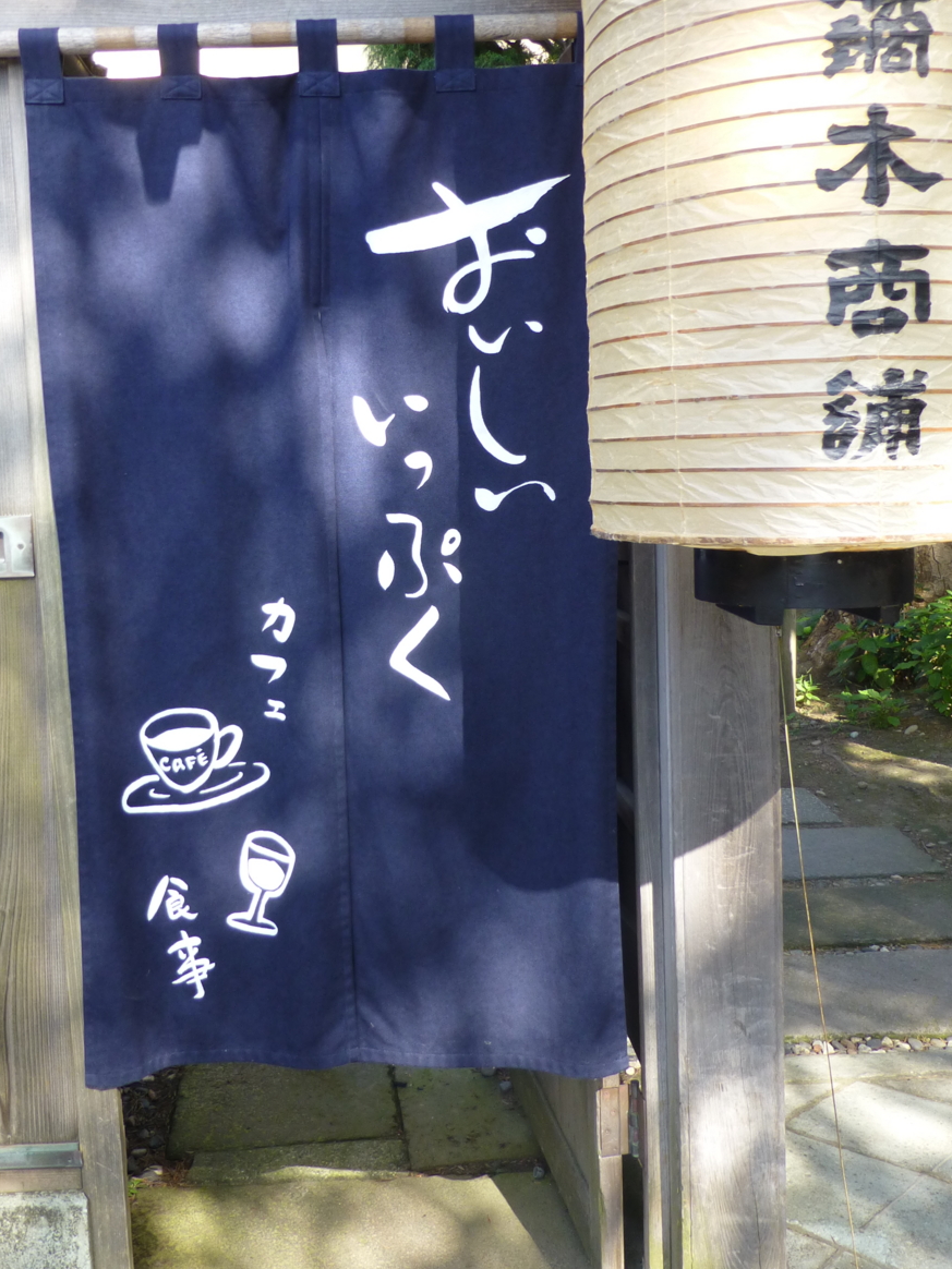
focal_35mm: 33
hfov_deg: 42.9
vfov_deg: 55.1
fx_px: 1210
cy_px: 535
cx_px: 418
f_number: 3.3
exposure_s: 1/100
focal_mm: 4.3
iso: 100
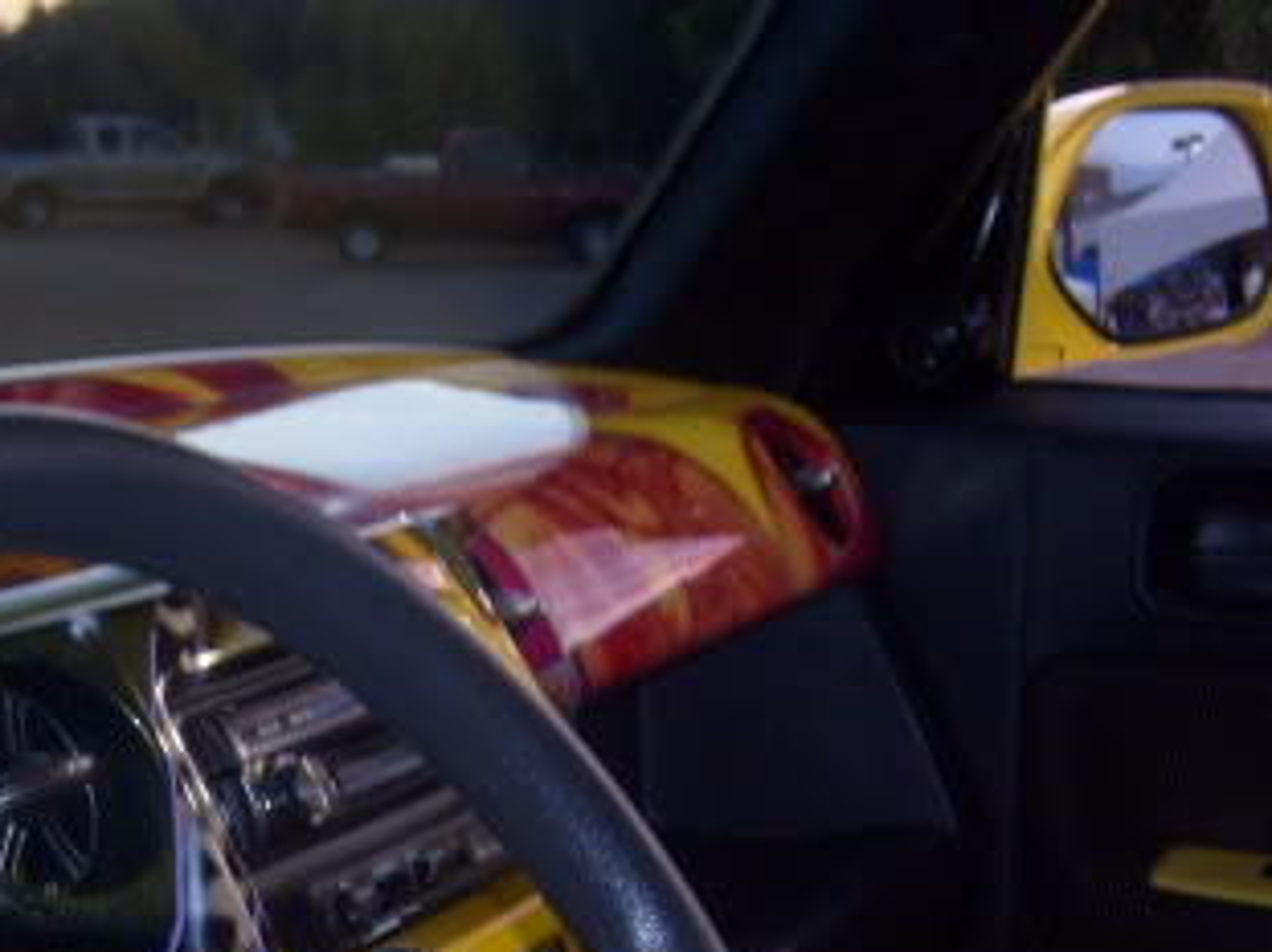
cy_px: 915
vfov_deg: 19.9
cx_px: 176
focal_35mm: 72
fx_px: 2645
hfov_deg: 26.3
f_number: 2.8
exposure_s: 1/45
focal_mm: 5.8
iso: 100
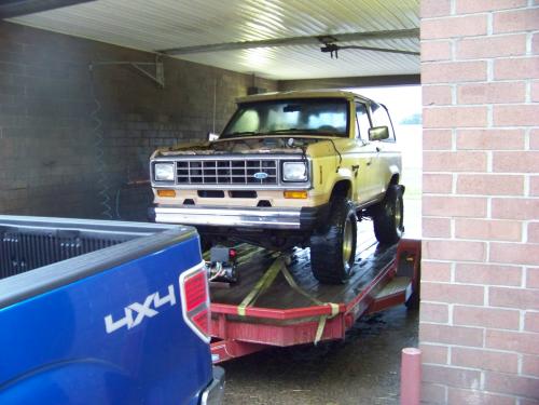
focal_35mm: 36
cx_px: 270
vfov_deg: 39.7
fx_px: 561
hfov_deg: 51.4
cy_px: 202
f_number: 2.8
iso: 400
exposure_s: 1/13
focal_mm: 5.85
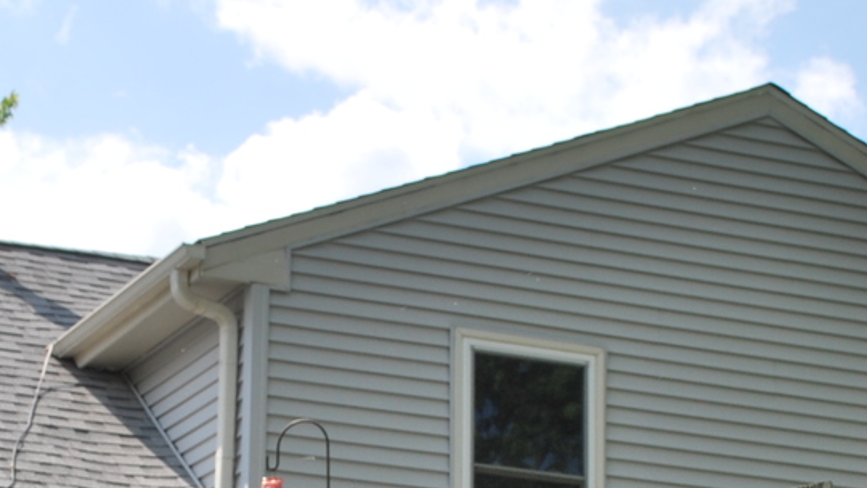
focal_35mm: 141
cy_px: 588
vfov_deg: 8.5
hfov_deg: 15.2
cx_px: 266
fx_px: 3242
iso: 100
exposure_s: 1/200
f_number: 9
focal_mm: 30
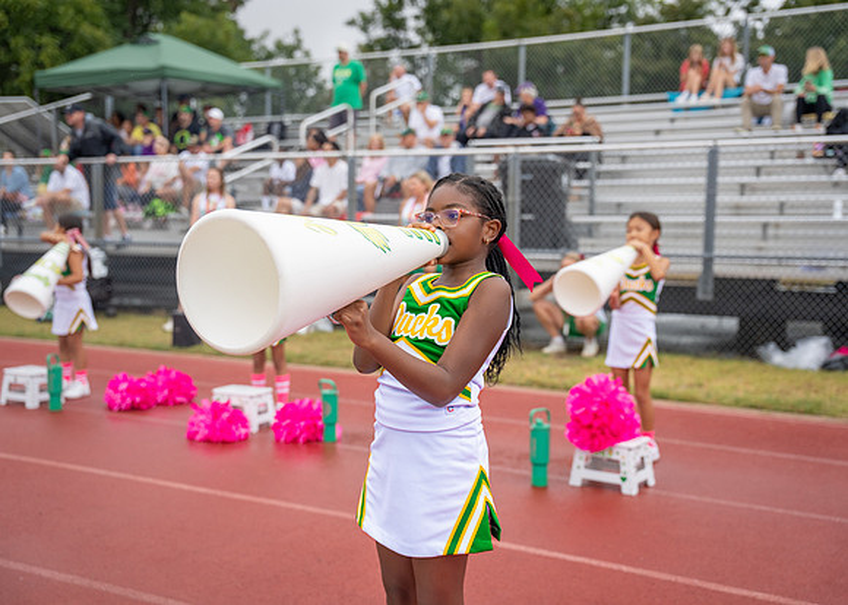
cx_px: 418
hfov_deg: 43.6
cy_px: 302
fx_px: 1060
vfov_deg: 31.9
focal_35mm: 44
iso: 320
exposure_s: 1/1250
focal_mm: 42
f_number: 2.8
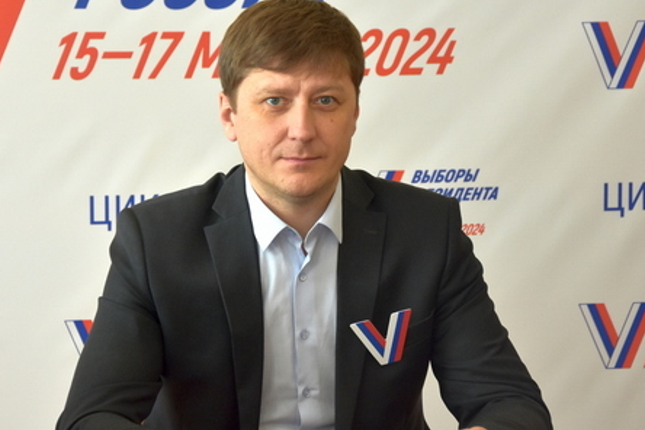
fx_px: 2267
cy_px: 223
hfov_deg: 16.2
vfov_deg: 10.8
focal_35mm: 127
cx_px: 295
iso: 800
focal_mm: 75
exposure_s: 1/400
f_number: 5.3
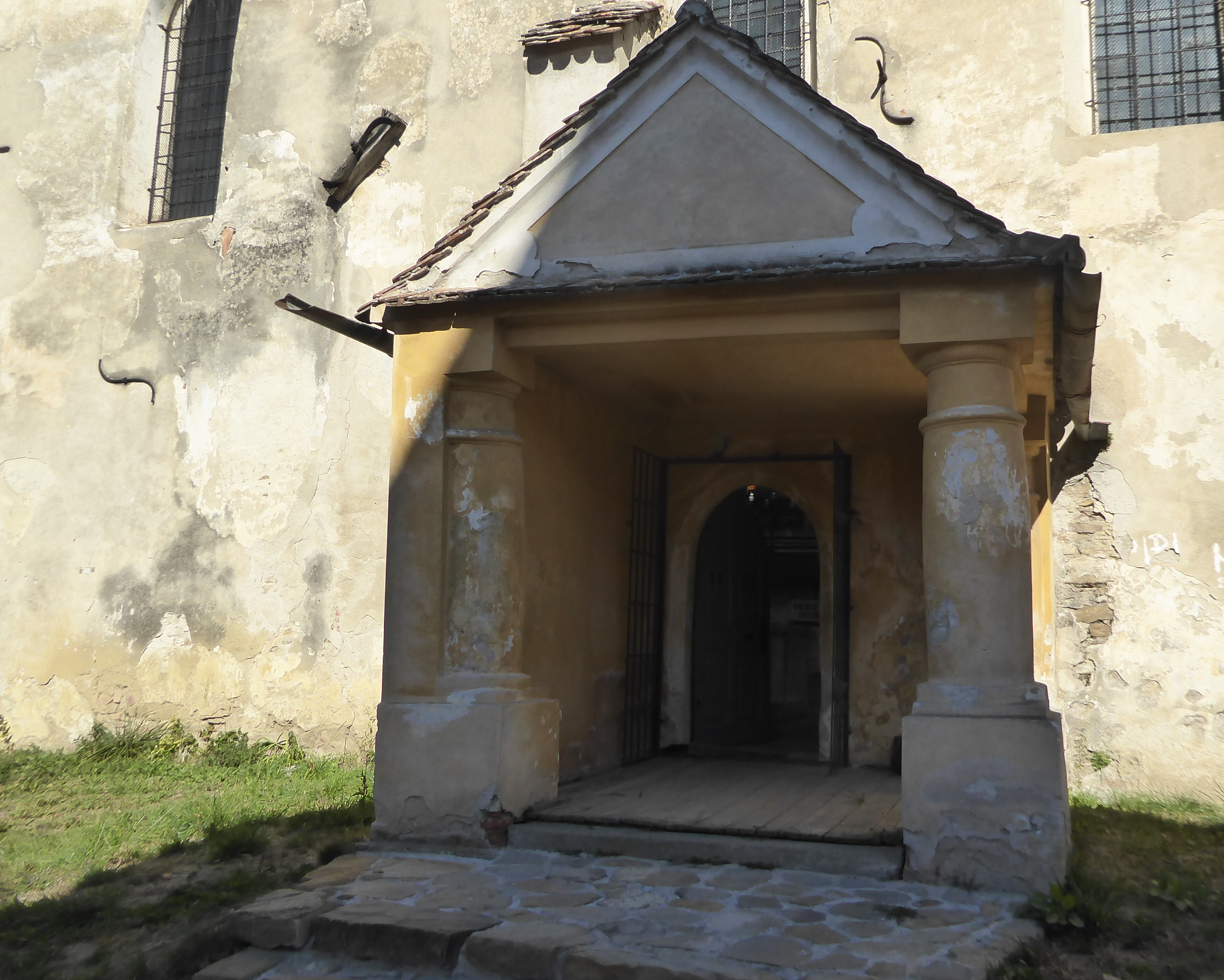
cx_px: 689
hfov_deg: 54.1
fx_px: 1195
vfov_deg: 44.5
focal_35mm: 33
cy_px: 496
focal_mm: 5
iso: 160
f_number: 3.5
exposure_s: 1/1000
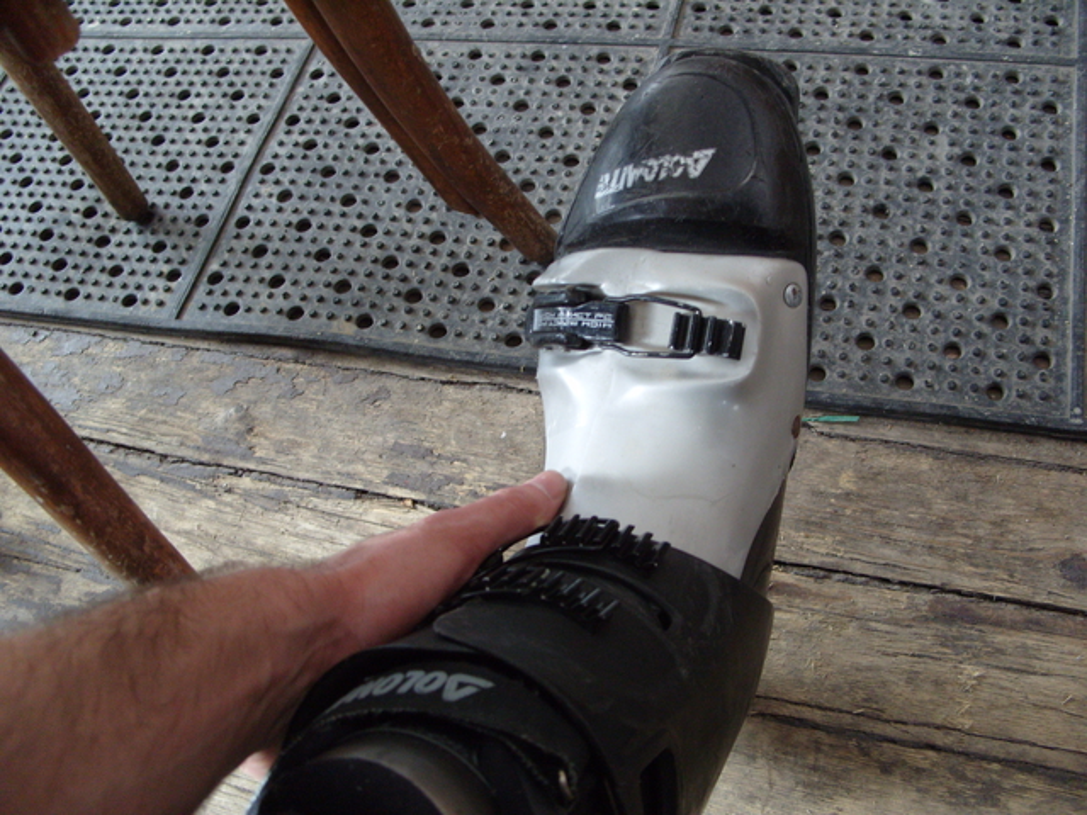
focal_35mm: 35
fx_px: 1099
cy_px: 408
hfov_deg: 52.6
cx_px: 544
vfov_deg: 40.7
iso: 200
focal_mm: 7.8
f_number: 2.8
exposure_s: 1/20
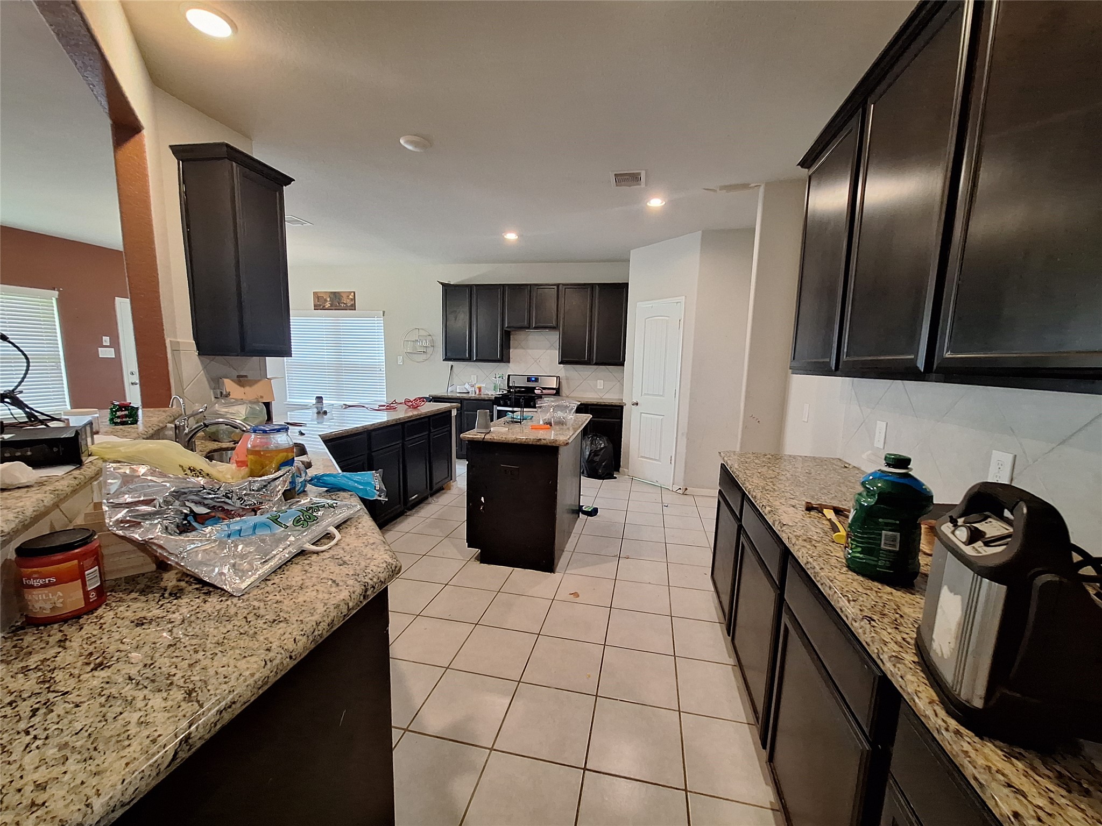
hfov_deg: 106.2
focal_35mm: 13
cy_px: 413
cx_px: 551
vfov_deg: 89.9
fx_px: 414
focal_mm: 1.74
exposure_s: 1/24
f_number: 2.2
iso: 250
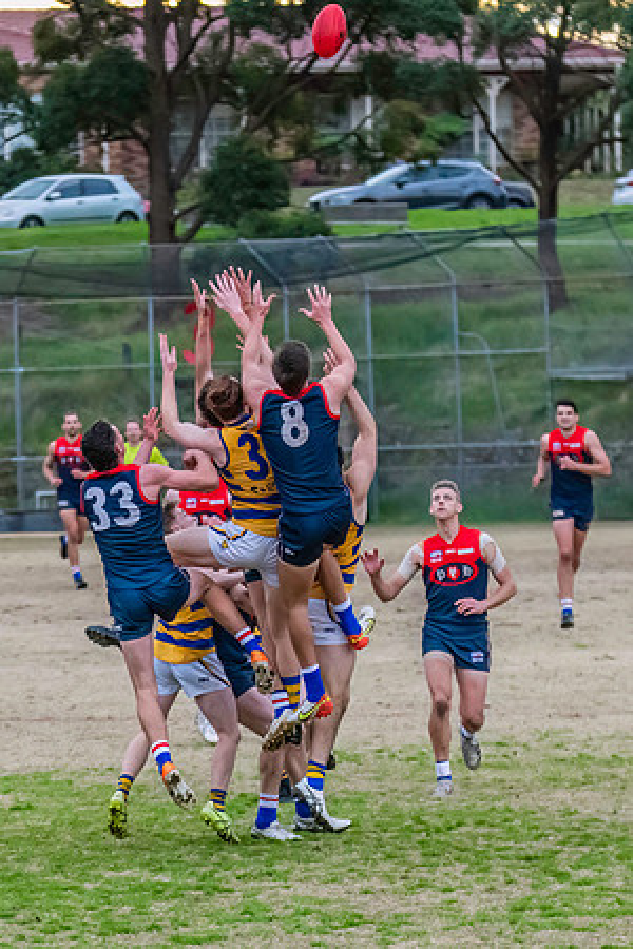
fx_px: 8809
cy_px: 587
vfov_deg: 6.2
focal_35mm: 334
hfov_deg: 4.1
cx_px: 288
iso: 5600
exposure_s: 1/1600
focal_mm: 180
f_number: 5
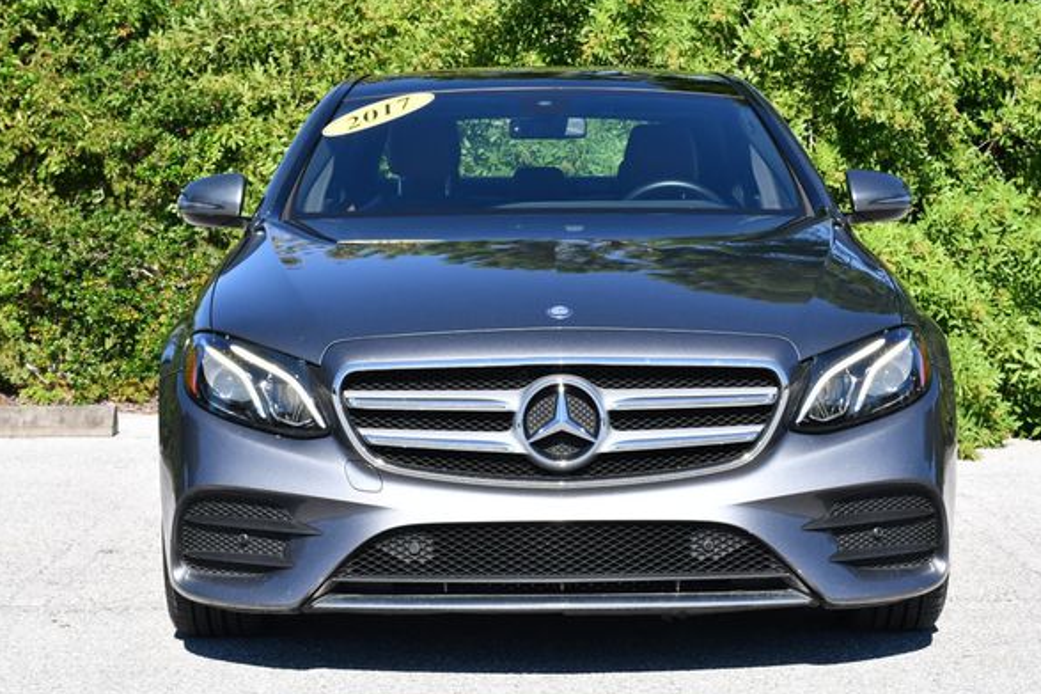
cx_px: 534
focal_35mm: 96
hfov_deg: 21.2
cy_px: 366
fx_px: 2775
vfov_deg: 14.2
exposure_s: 1/250
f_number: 8
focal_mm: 44
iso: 140
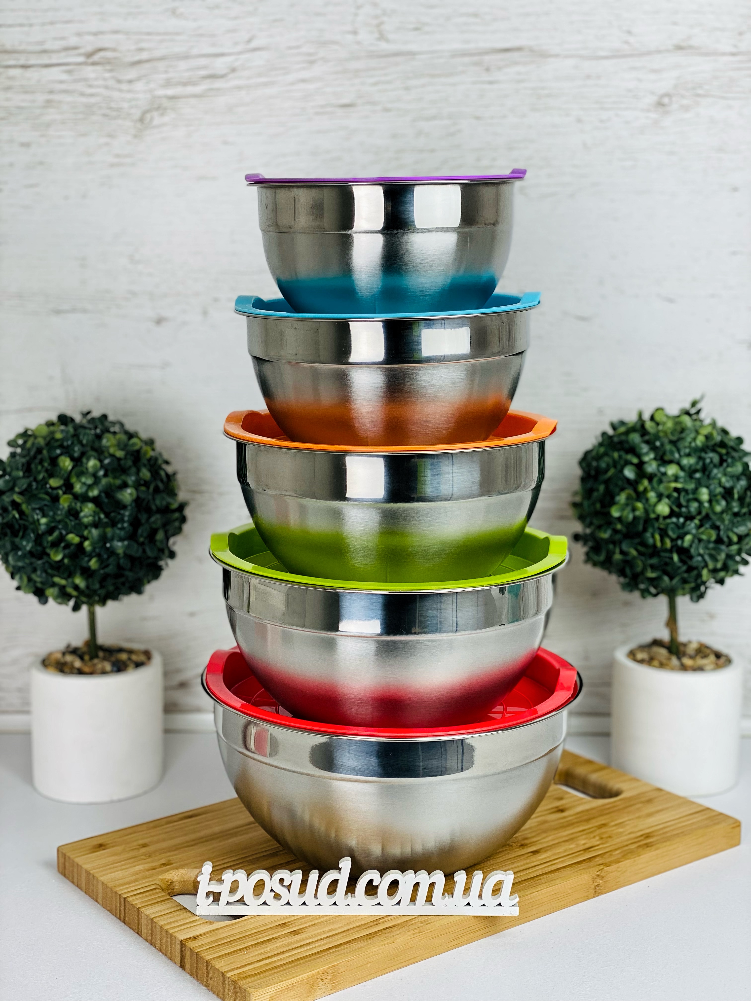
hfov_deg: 28.0
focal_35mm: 52
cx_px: 376
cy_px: 500
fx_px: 1504
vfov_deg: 36.8
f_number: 2
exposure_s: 1/149
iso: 20
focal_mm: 6
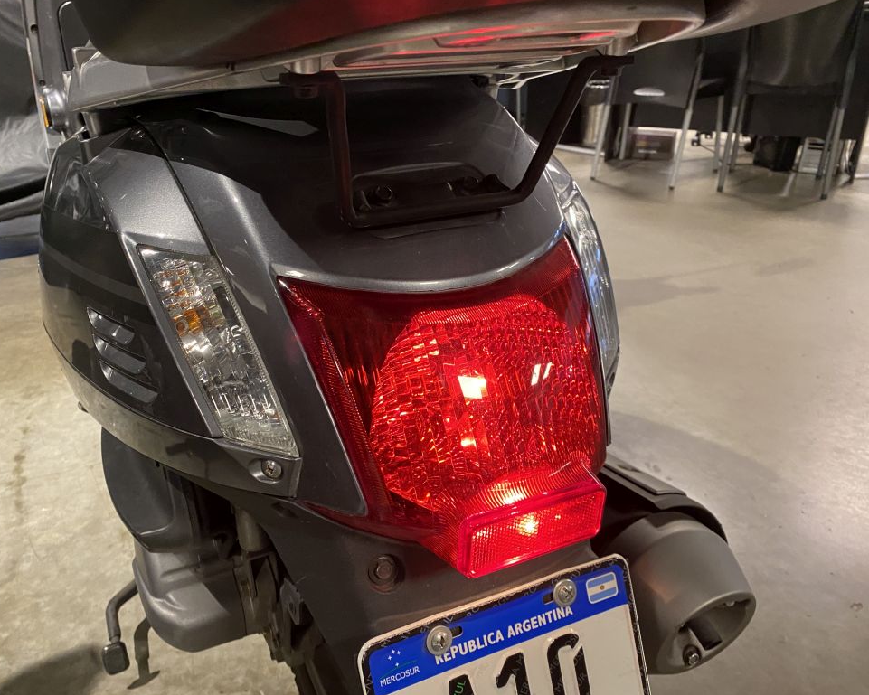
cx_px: 393
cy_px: 348
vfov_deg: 51.5
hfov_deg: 62.1
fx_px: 720
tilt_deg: -26.3
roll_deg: +2.3
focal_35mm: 28
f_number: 1.8
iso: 400
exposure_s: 1/50
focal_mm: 4.25
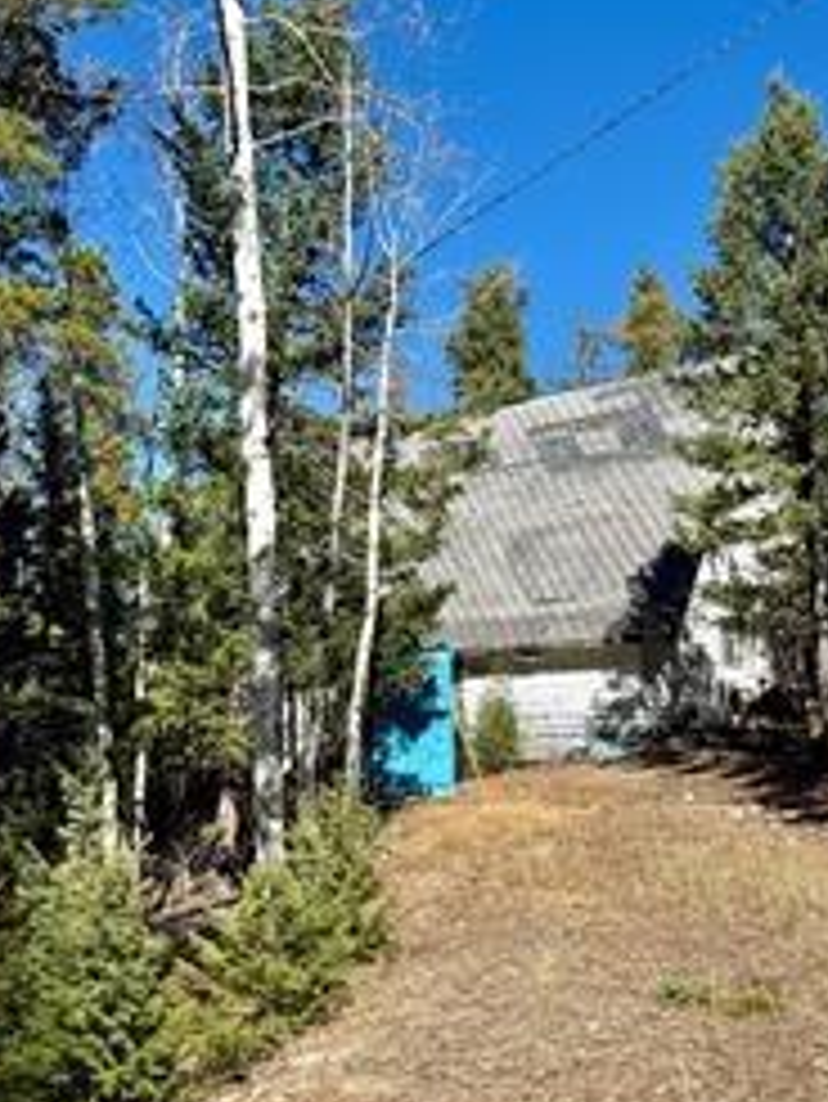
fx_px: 1498
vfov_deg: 39.9
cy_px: 738
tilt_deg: +1.0
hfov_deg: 30.8
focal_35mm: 47
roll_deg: +1.3
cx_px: 315
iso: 80
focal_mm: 6.76
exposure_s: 1/3759
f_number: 1.78
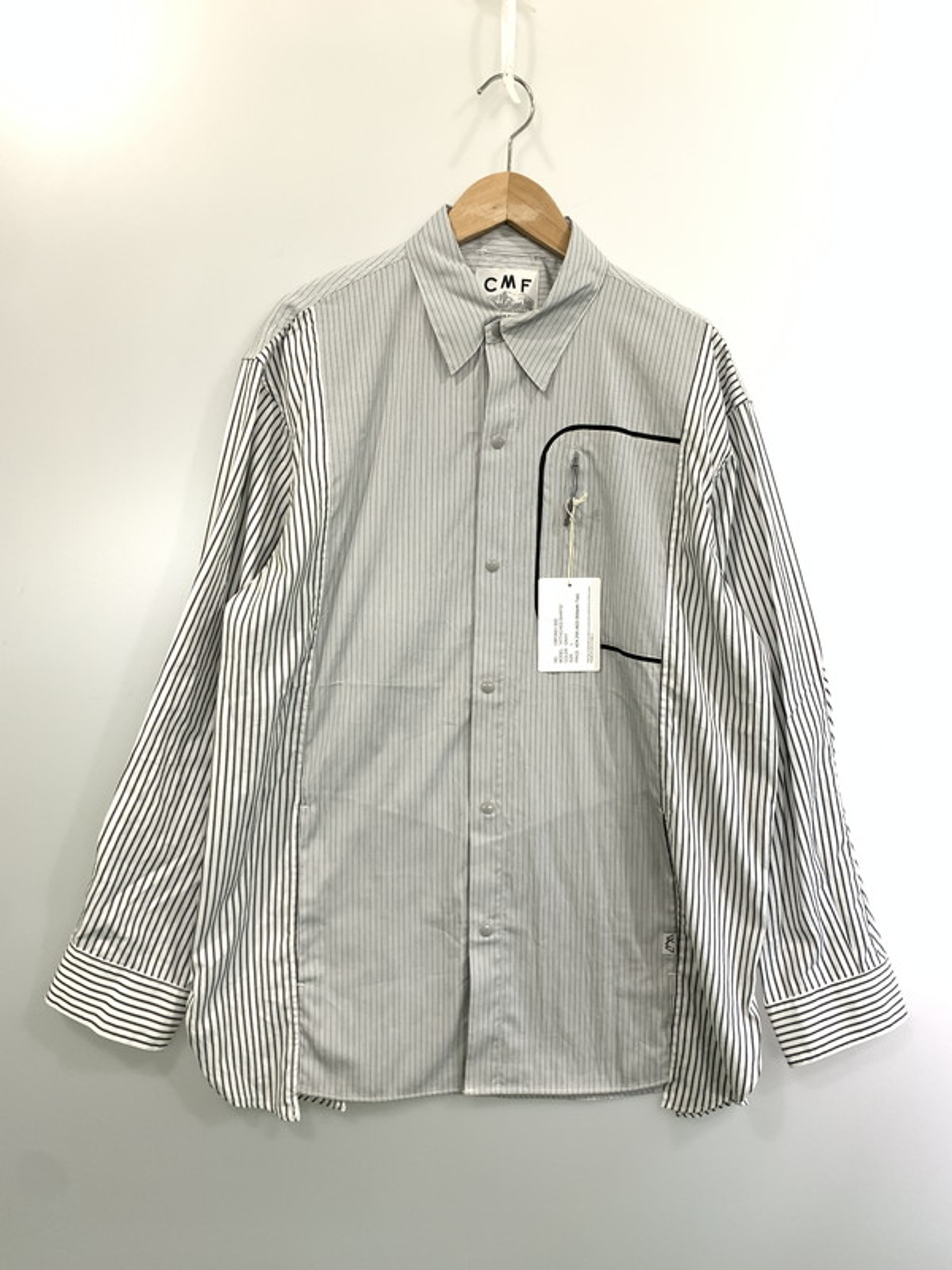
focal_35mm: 26
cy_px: 635
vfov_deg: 67.3
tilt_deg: -19.5
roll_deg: -1.5
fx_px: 953
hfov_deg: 53.1
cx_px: 476
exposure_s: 1/50
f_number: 1.8
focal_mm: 4.25
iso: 64
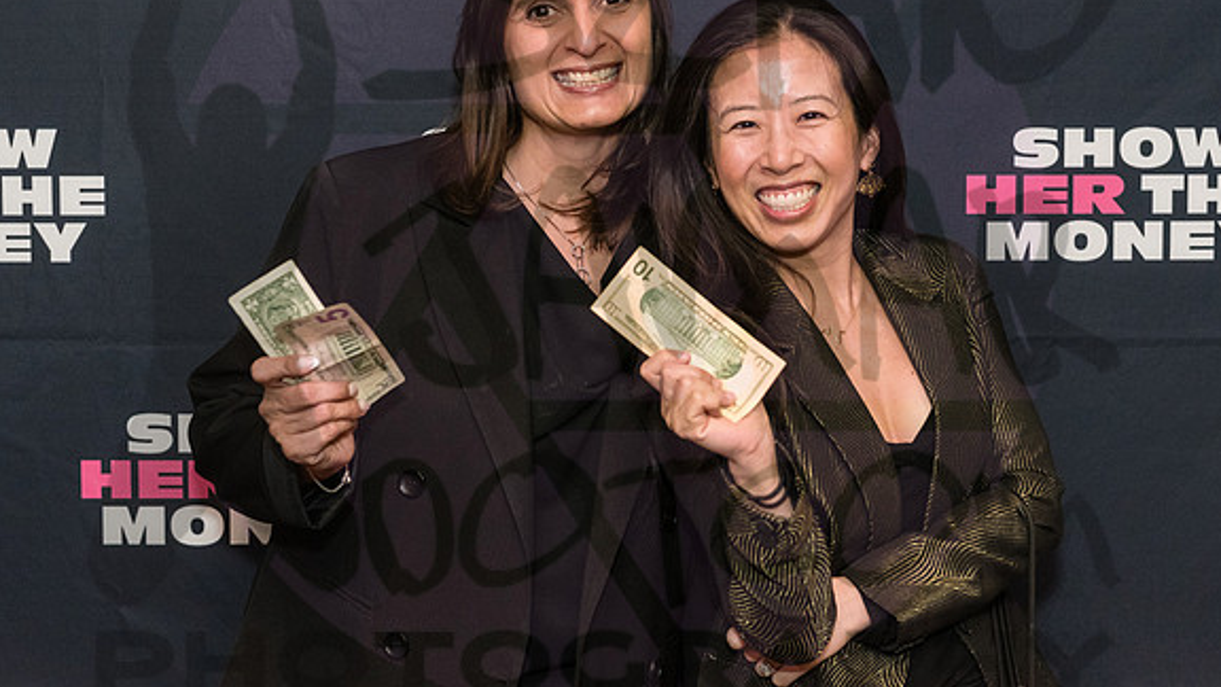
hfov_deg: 30.6
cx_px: 636
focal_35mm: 69
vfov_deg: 17.4
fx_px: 2234
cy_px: 231
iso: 3200
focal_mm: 55
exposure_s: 1/200
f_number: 3.5
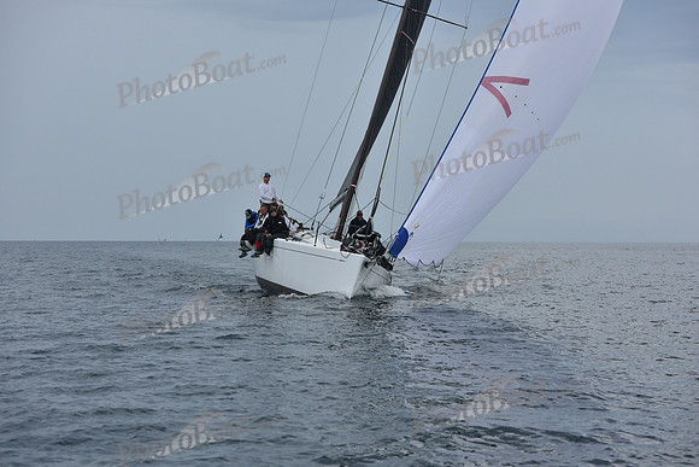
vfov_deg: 15.9
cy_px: 234
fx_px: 1670
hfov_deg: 23.6
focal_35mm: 86
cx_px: 350
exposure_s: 1/800
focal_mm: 86
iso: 250
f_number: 5.6
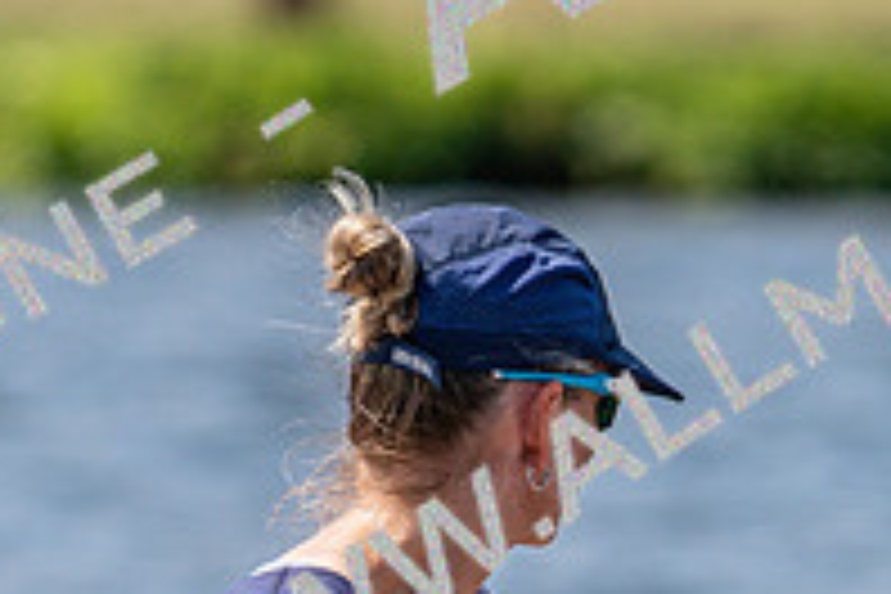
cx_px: 666
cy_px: 754
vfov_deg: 1.2
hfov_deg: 1.7
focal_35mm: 1192
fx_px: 29500
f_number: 6.3
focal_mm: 407
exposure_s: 1/2000
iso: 320
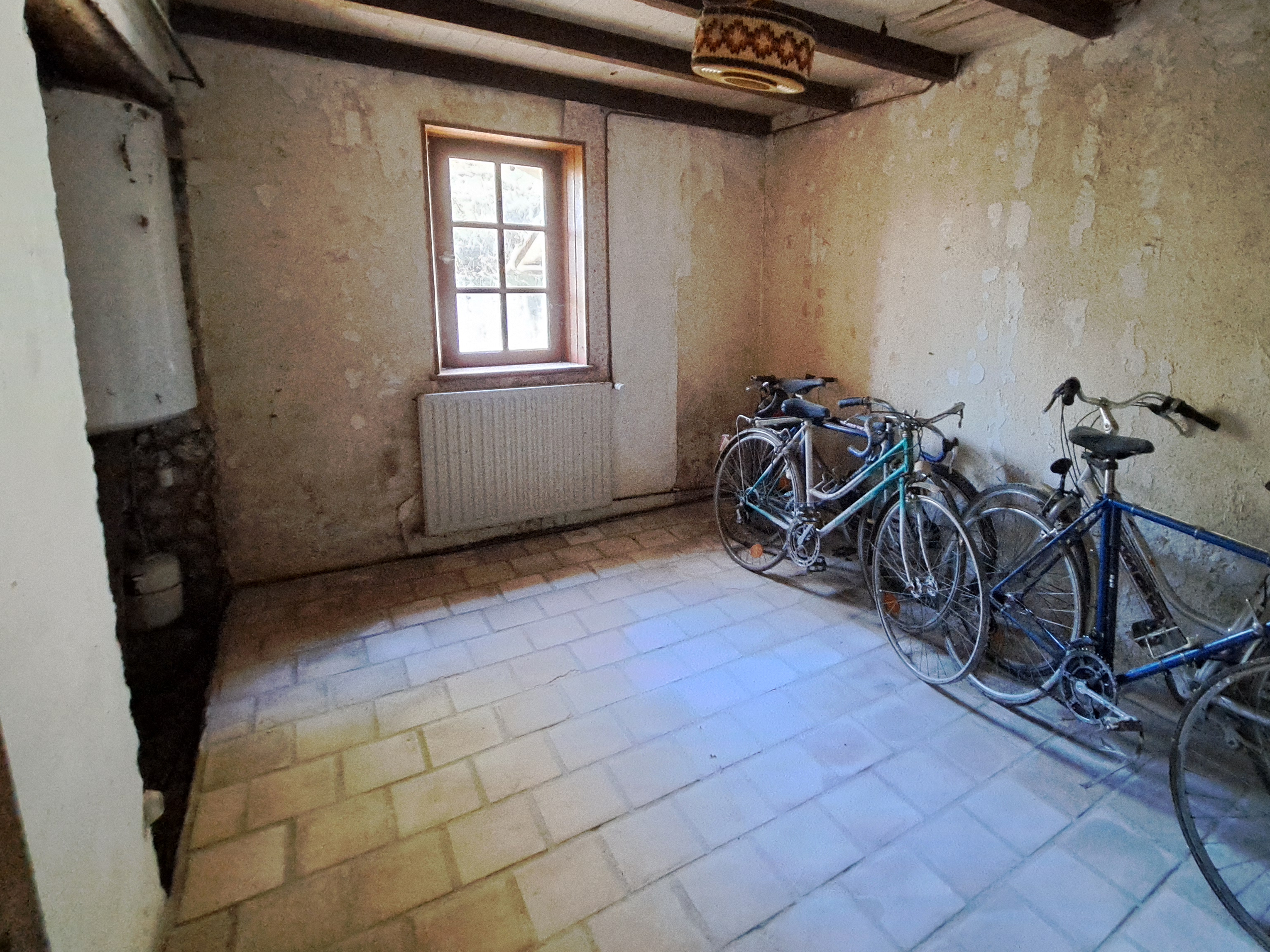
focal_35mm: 17
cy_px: 395
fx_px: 624
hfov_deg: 90.3
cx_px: 736
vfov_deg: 74.1
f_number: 2.2
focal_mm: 1.74
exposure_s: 1/20
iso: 640
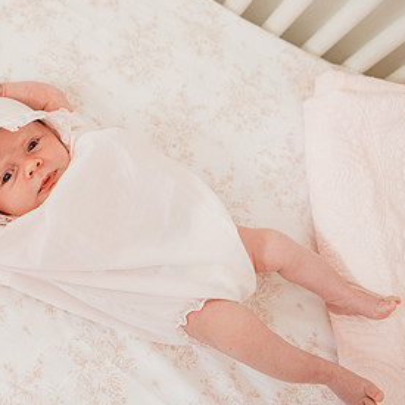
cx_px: 72
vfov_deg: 39.1
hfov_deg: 37.5
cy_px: 183
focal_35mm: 43
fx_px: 569
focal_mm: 24
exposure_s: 1/200
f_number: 2.8
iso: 1600
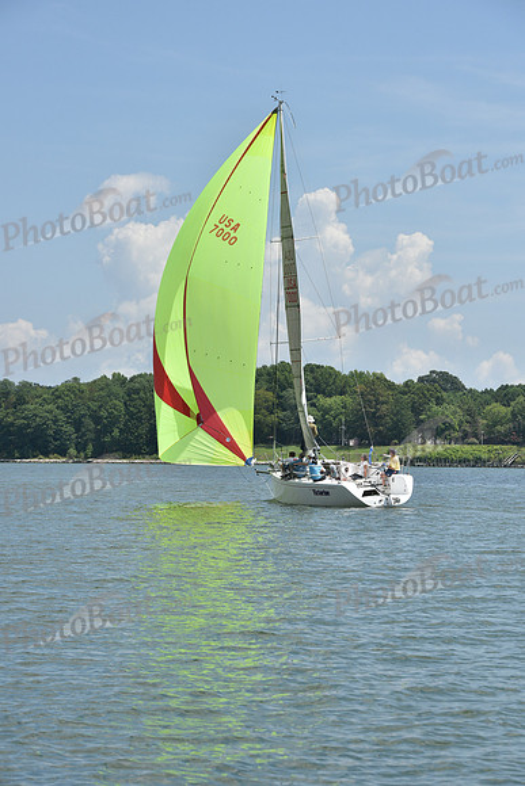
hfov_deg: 11.8
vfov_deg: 17.6
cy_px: 393
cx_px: 262
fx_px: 2536
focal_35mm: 116
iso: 320
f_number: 10
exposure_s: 1/1000
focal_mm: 116
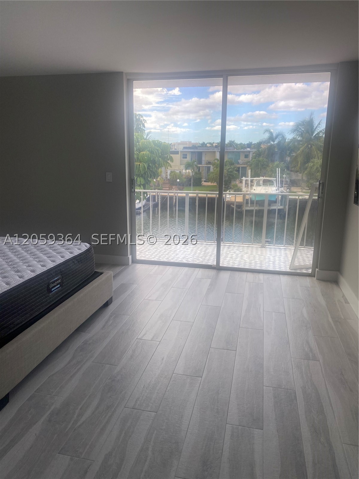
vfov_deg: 67.3
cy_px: 240
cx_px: 180
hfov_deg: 53.1
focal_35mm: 26
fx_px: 360
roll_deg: +0.2
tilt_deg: -10.5
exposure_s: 1/382
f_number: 1.8
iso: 32
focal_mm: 4.25
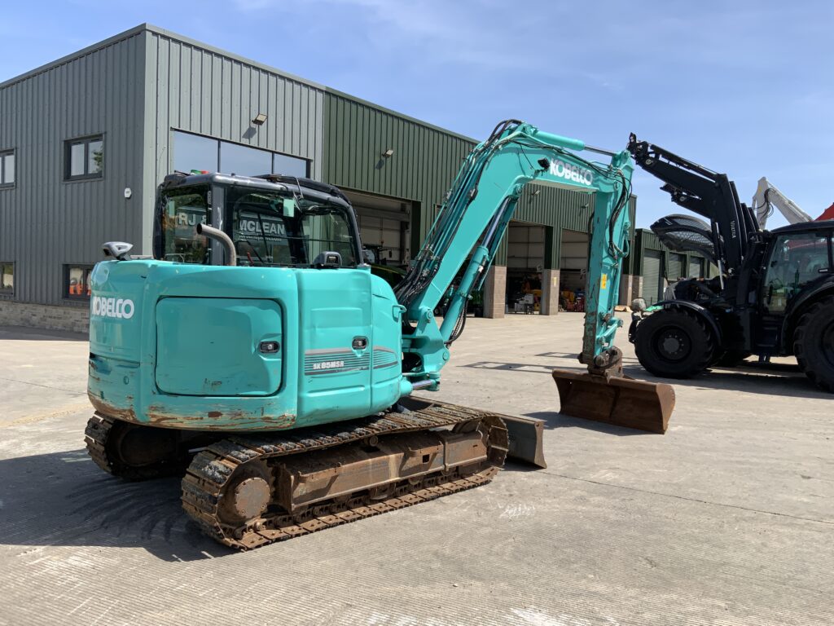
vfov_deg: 48.2
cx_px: 417
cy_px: 313
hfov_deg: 61.7
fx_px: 699
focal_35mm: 29
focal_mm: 3
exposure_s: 1/1626
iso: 16
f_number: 1.8
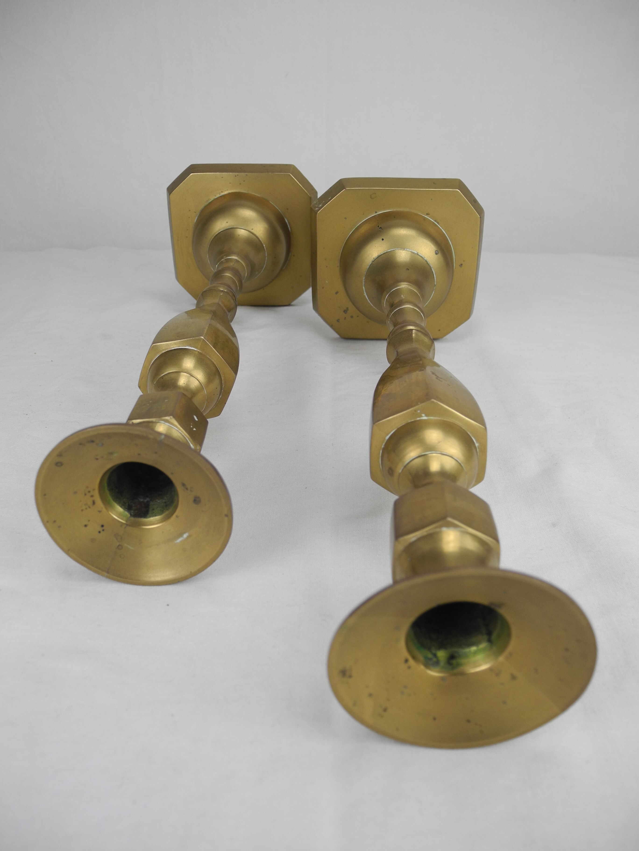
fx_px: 689
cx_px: 320
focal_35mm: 28
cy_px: 426
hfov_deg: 49.7
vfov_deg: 63.4
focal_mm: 6
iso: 100
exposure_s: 1/142
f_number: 2.8
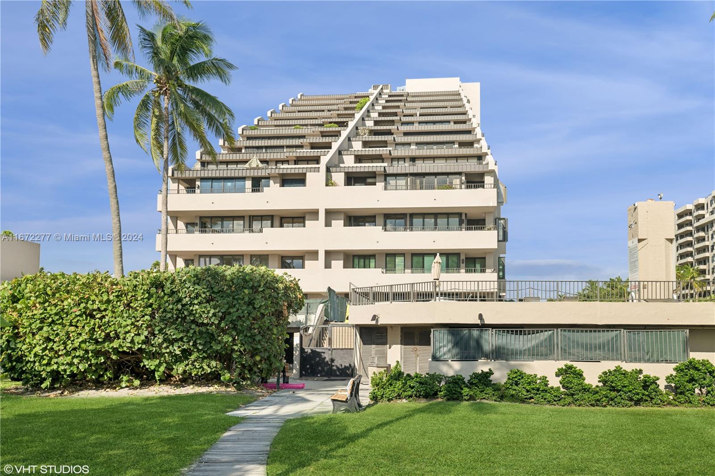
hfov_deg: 58.7
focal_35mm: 32
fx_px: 635
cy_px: 238
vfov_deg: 41.1
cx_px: 358
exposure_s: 1/1000
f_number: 6.3
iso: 200
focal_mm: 32
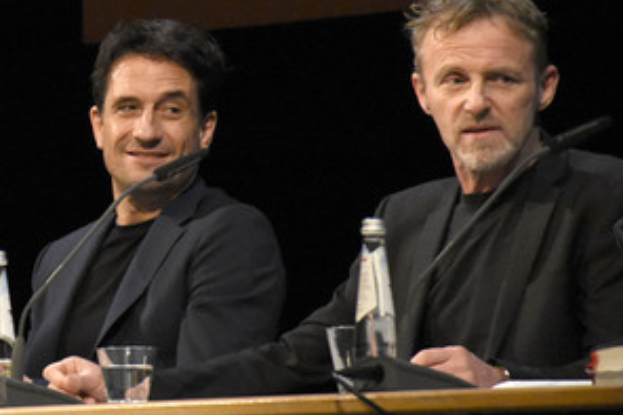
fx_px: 5534
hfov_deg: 6.4
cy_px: 246
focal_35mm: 320
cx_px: 188
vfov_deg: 4.3
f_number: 6.3
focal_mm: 140
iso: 5000
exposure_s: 1/160
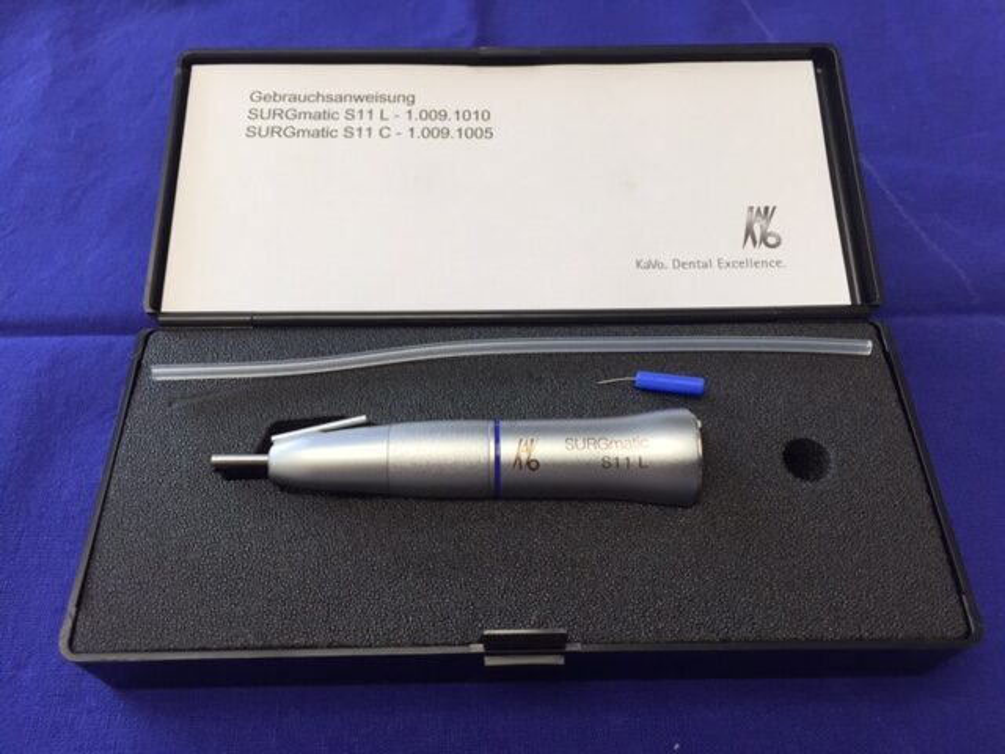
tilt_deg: -56.3
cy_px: 377
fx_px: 842
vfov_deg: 48.2
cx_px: 502
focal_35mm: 29
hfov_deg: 61.7
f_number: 2.2
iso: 32
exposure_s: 1/120
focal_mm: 4.15
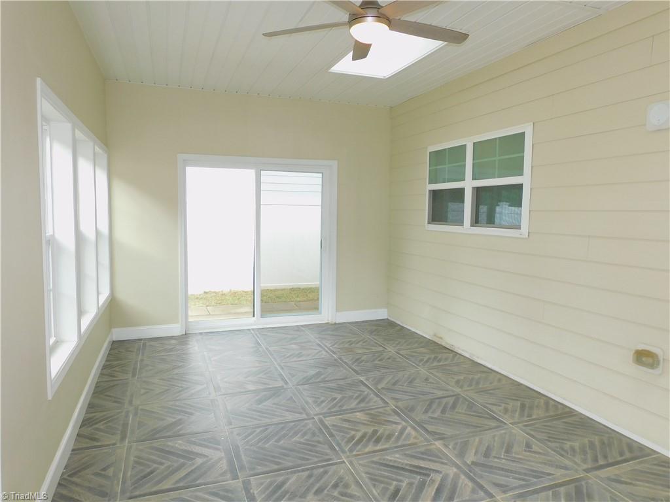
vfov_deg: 56.8
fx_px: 465
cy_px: 251
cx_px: 335
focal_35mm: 24
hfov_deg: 71.6
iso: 125
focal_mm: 4.3
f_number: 3.3
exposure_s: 1/80
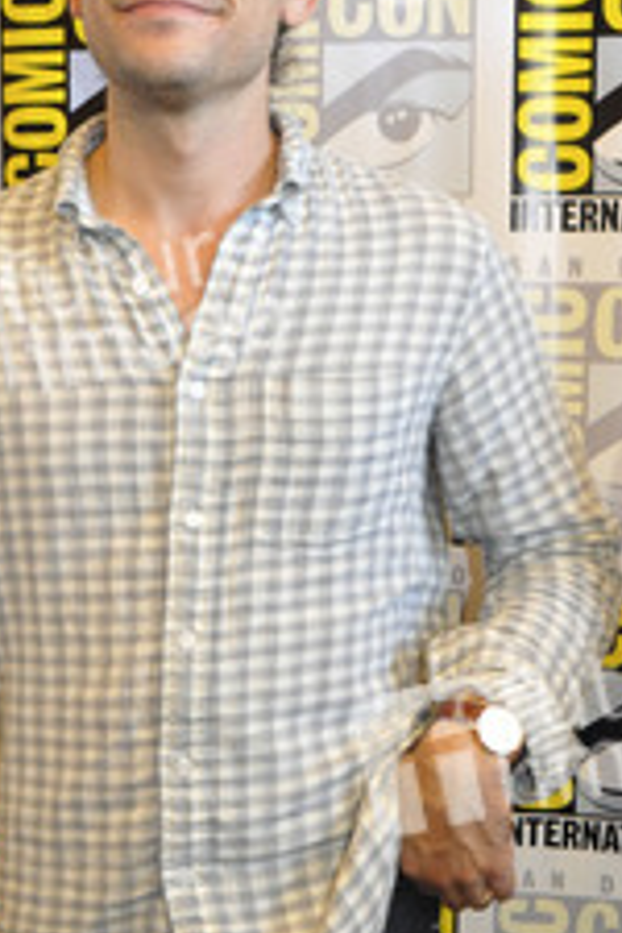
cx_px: 193
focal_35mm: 64
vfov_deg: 31.4
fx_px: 1659
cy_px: 531
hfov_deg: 21.1
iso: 1000
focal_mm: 24
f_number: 4.5
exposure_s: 1/60
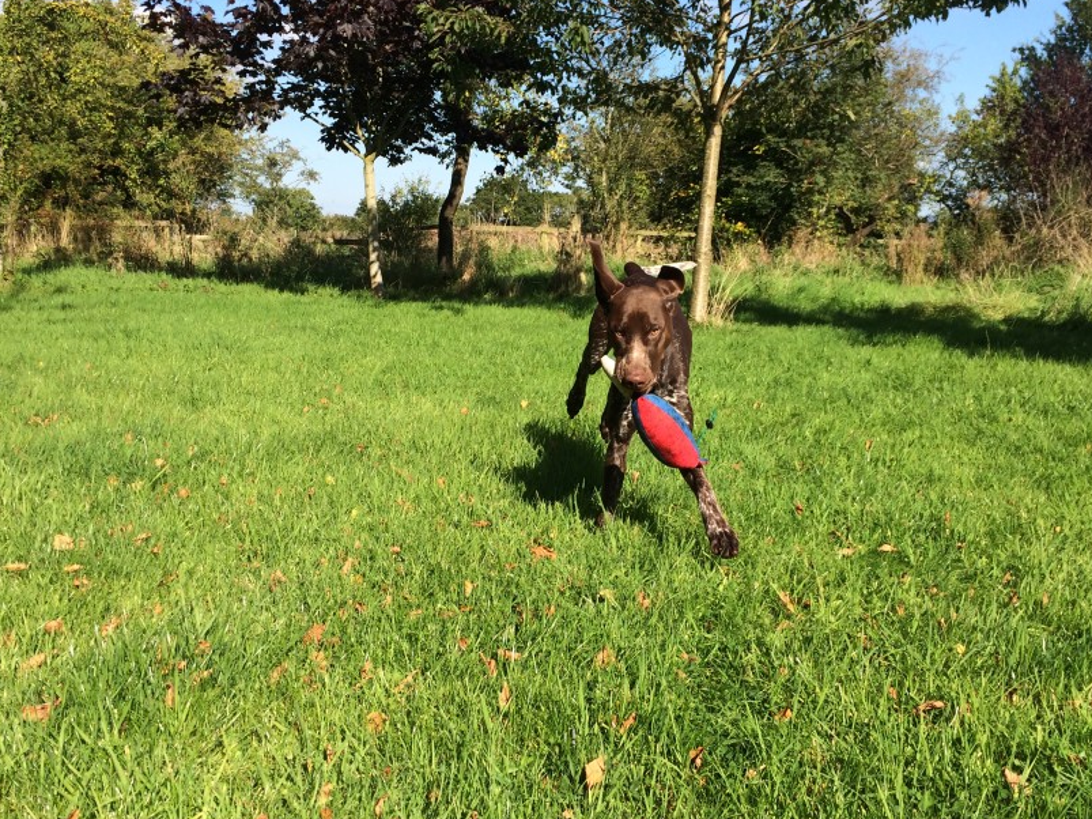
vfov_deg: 38.7
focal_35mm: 37
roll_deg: -4.7
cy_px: 418
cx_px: 586
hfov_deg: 50.1
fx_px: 1167
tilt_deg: -8.2
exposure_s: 1/1414
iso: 32
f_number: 2.2
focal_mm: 4.15
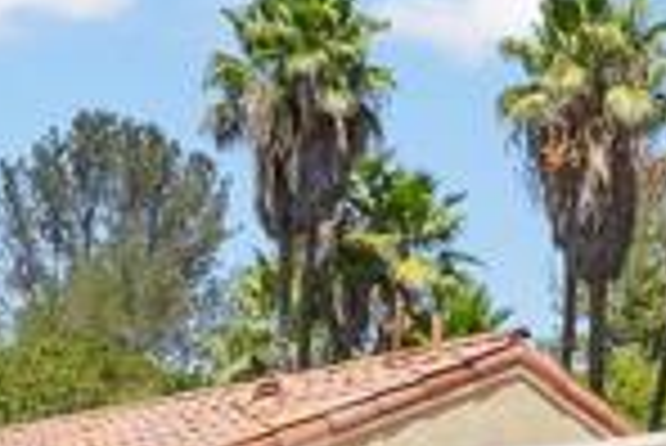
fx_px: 1796
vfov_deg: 13.2
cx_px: 720
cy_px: 703
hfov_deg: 20.1
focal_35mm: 97
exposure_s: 1/1000
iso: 640
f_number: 9
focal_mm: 14
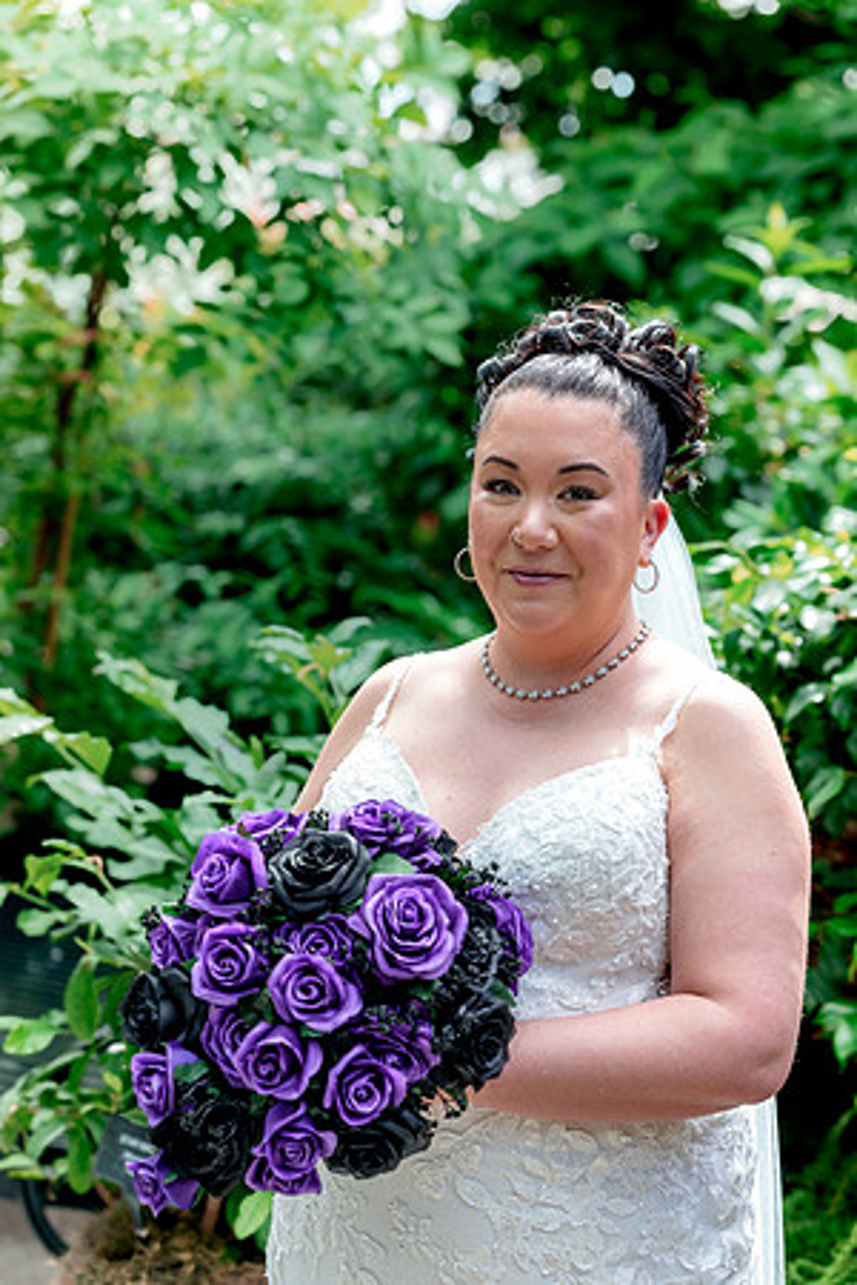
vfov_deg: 26.7
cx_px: 428
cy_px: 642
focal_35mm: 76
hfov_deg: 17.9
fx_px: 2714
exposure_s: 1/640
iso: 640
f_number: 3.5
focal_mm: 76
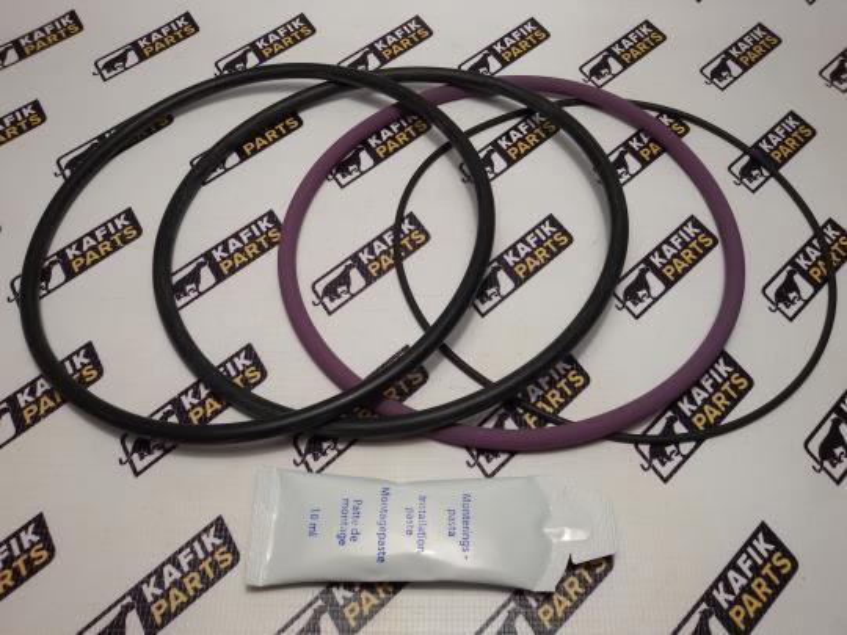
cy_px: 318
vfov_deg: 45.4
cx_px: 424
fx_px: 759
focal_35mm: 31
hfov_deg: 58.4
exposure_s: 1/50
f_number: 2.4
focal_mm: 2.93
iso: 40
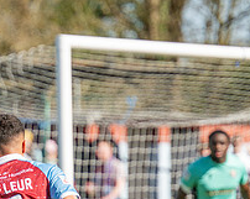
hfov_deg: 3.1
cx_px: -97
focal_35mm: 629
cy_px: 247
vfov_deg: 2.5
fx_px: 4647
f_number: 4
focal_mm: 200
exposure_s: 1/2500
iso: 400
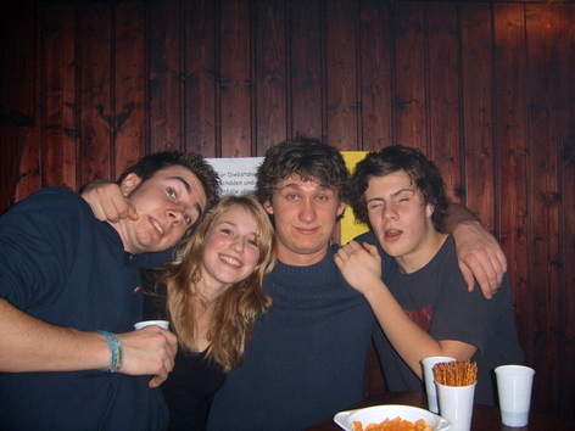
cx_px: 288
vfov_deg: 40.7
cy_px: 216
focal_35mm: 35
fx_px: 581
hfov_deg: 52.6
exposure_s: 1/30
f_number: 2.8
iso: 100
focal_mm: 5.8
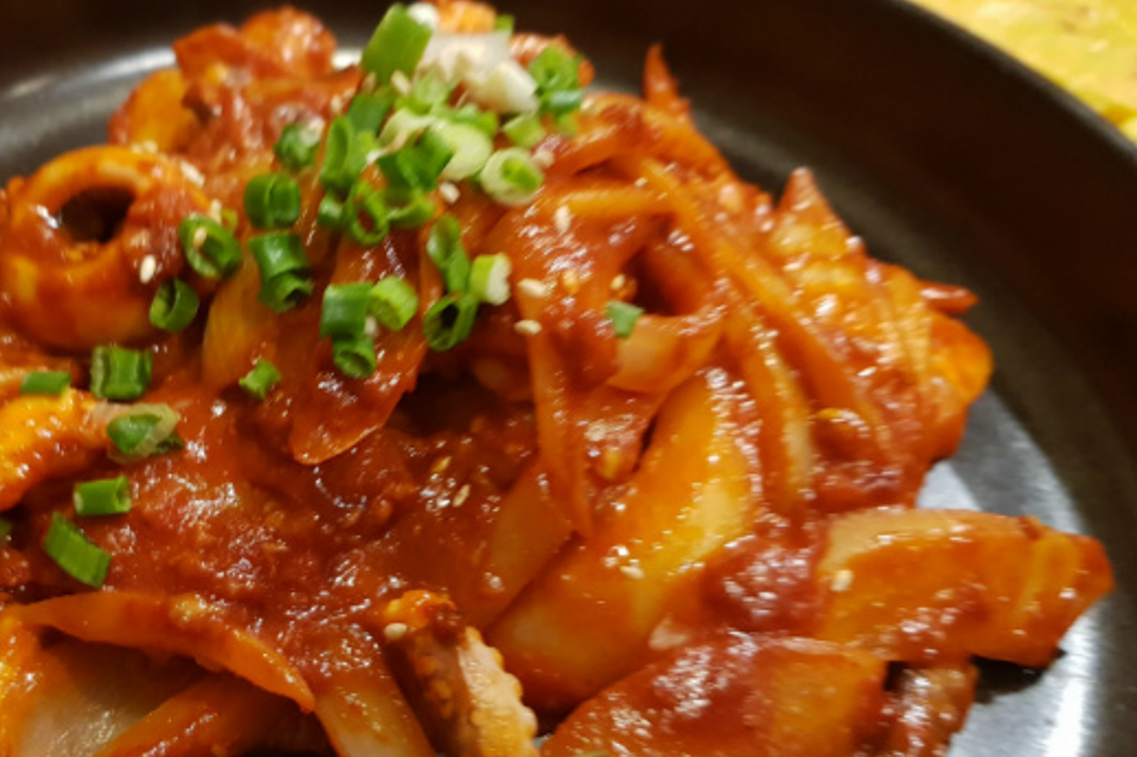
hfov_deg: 50.0
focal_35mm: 38
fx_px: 1200
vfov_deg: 35.0
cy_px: 391
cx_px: 395
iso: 200
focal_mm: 4.2
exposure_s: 1/12
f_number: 1.7
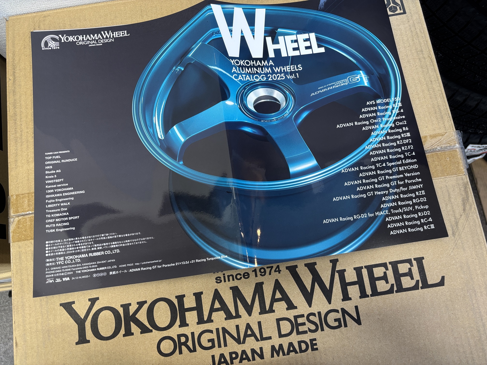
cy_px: 182
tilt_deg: -77.4
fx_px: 366
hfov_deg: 67.3
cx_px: 244
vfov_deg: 53.1
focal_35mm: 26
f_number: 1.6
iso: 100
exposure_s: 1/50
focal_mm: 5.96
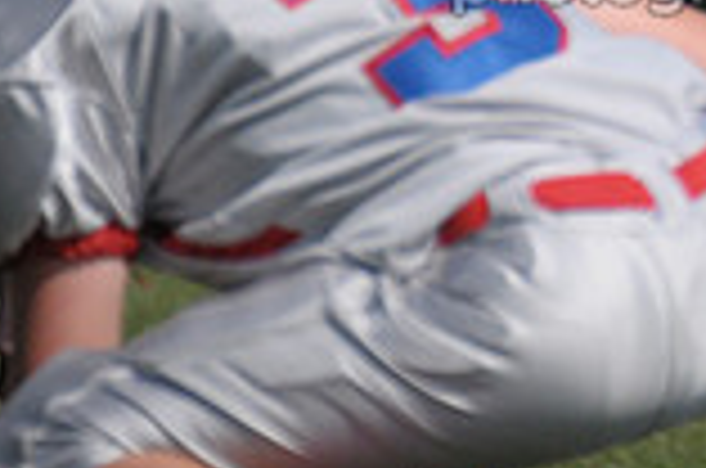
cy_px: -182
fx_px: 43507
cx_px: 908
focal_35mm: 2223
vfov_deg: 0.6
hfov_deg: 0.9
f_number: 4
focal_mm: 400
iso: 640
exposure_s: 1/8000
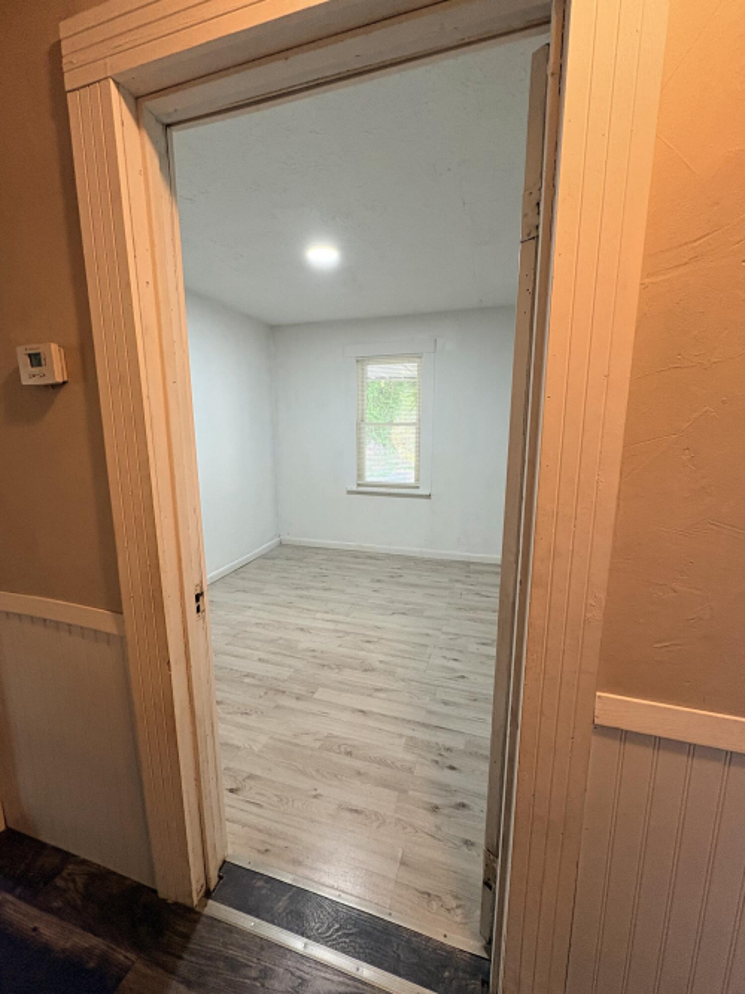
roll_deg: -0.1
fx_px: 402
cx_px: 372
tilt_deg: -8.7
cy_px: 497
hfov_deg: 85.7
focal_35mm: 14
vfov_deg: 102.1
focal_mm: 2.22
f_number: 2.2
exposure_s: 1/60
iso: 250
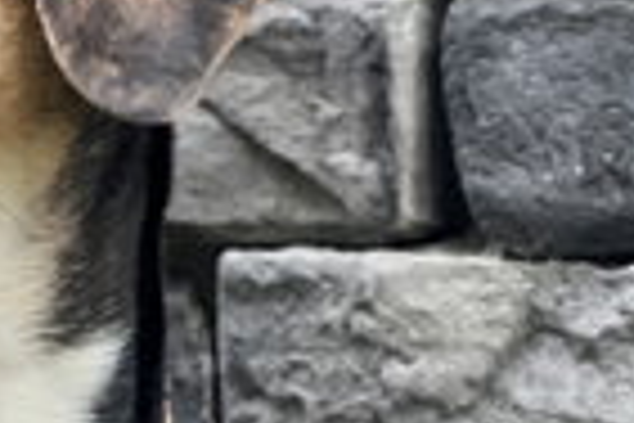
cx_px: -153
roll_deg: +4.7
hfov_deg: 5.4
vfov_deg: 3.6
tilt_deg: -2.7
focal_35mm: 378
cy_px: 749
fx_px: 6656
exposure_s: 1/121
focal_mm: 9
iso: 160
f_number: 2.8
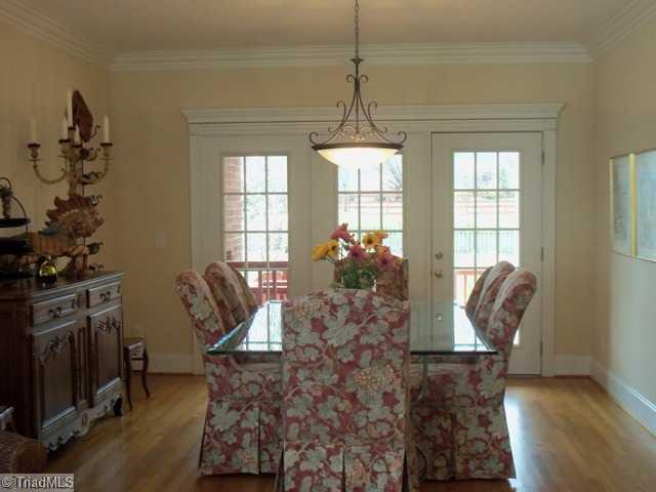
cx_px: 328
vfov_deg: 34.3
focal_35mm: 42
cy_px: 246
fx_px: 796
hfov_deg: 44.8
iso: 200
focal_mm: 7.1
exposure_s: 1/40
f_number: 3.2
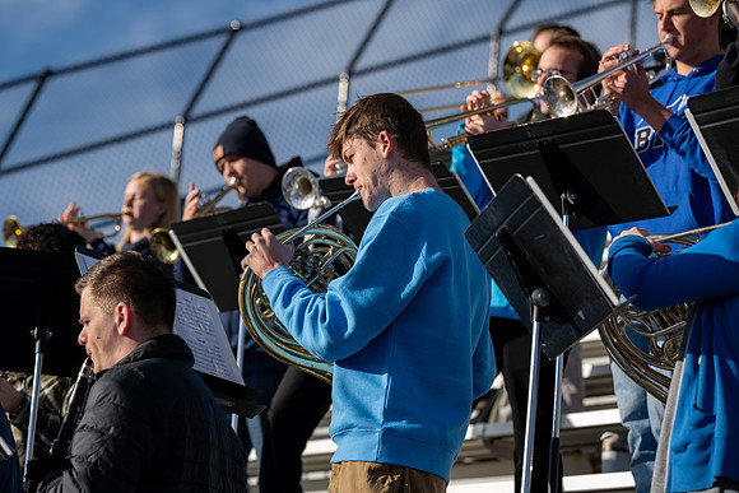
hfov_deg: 16.3
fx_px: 2580
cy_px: 224
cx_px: 335
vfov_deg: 10.9
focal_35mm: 126
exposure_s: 1/1000
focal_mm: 115
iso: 100
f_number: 4
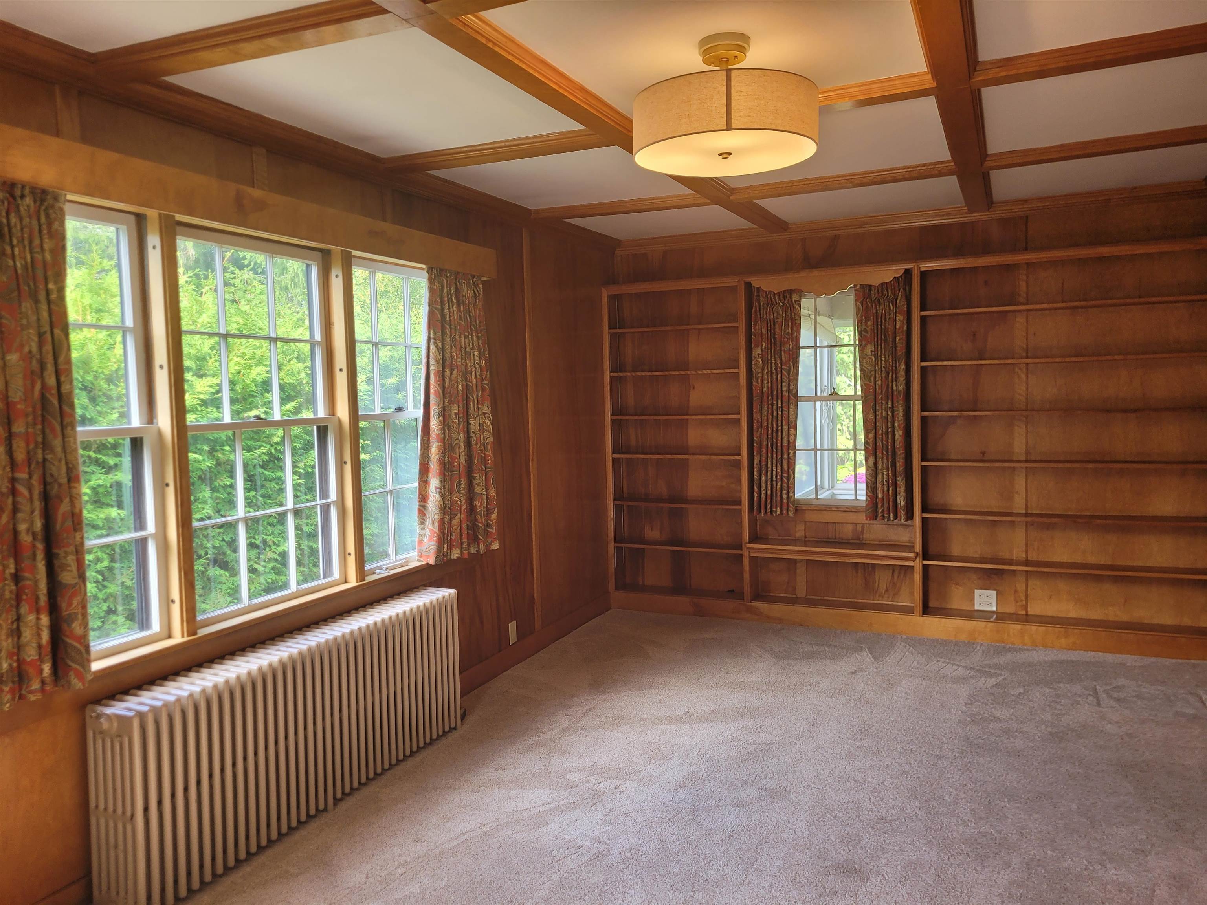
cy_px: 452
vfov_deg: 53.1
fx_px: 907
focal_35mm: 26
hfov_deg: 67.3
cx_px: 604
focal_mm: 5.4
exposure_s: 1/120
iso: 100
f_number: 1.8
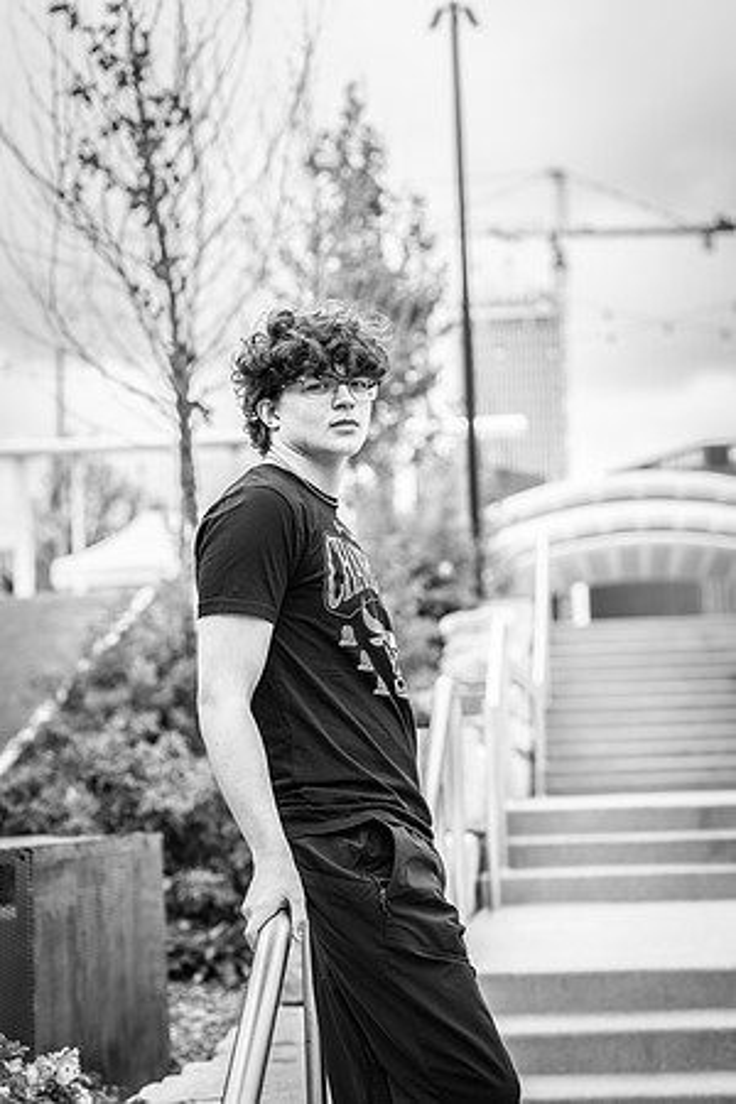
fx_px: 2606
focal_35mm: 85
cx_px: 368
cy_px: 552
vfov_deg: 23.9
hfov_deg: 16.1
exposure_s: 1/125
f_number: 3.5
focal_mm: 85
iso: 50
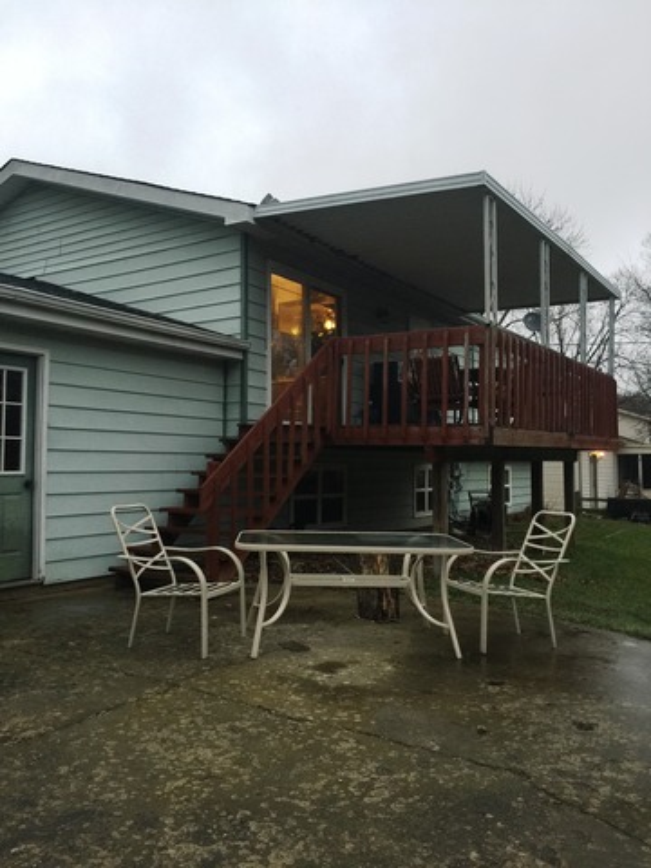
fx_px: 727
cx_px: 326
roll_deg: +0.5
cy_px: 434
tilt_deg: +3.1
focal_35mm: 29
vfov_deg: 61.7
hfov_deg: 48.2
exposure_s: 1/15
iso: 32
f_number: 2.2
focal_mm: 4.15
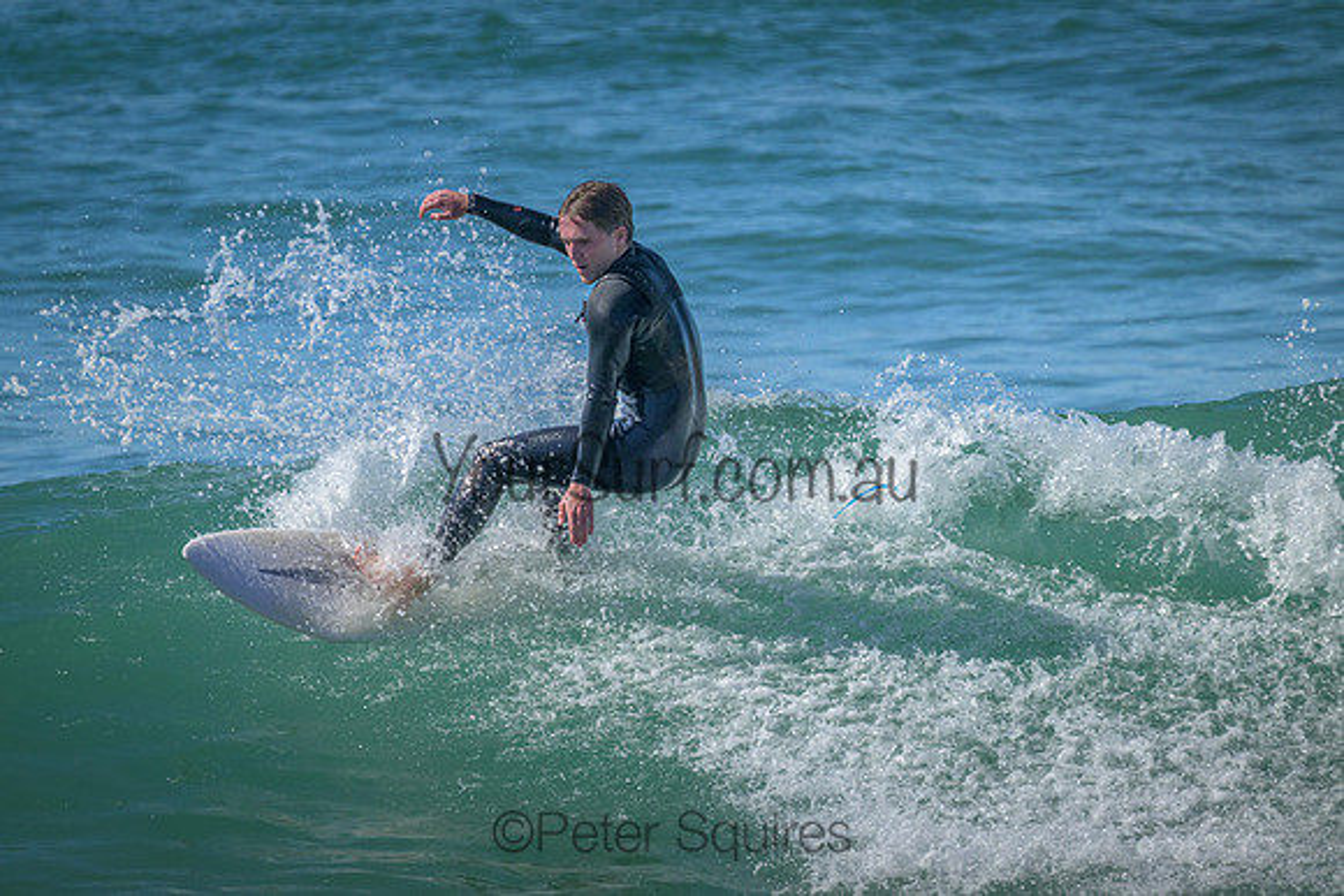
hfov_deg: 3.4
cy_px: 448
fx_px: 22778
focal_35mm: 610
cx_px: 672
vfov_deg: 2.3
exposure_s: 1/1600
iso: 1400
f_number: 11
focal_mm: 610
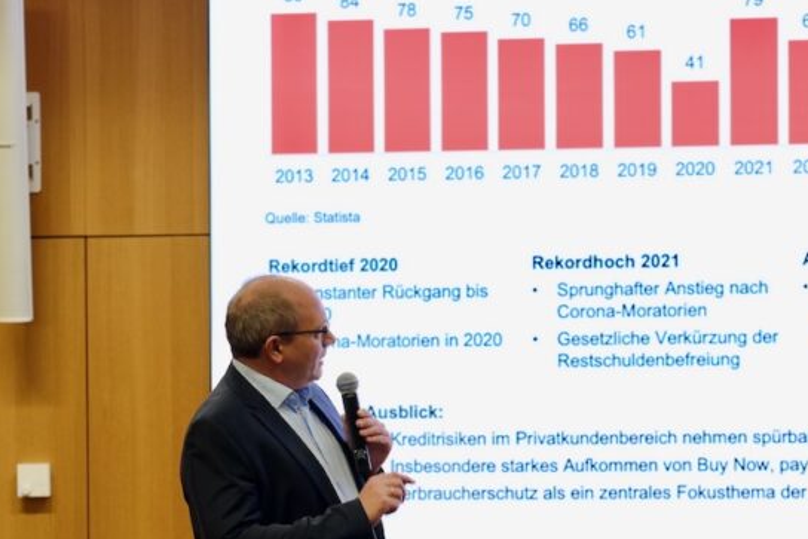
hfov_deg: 8.1
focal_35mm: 254
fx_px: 5702
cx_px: 379
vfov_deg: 5.4
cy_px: 457
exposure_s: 1/125
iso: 500
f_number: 2.5
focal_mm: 90
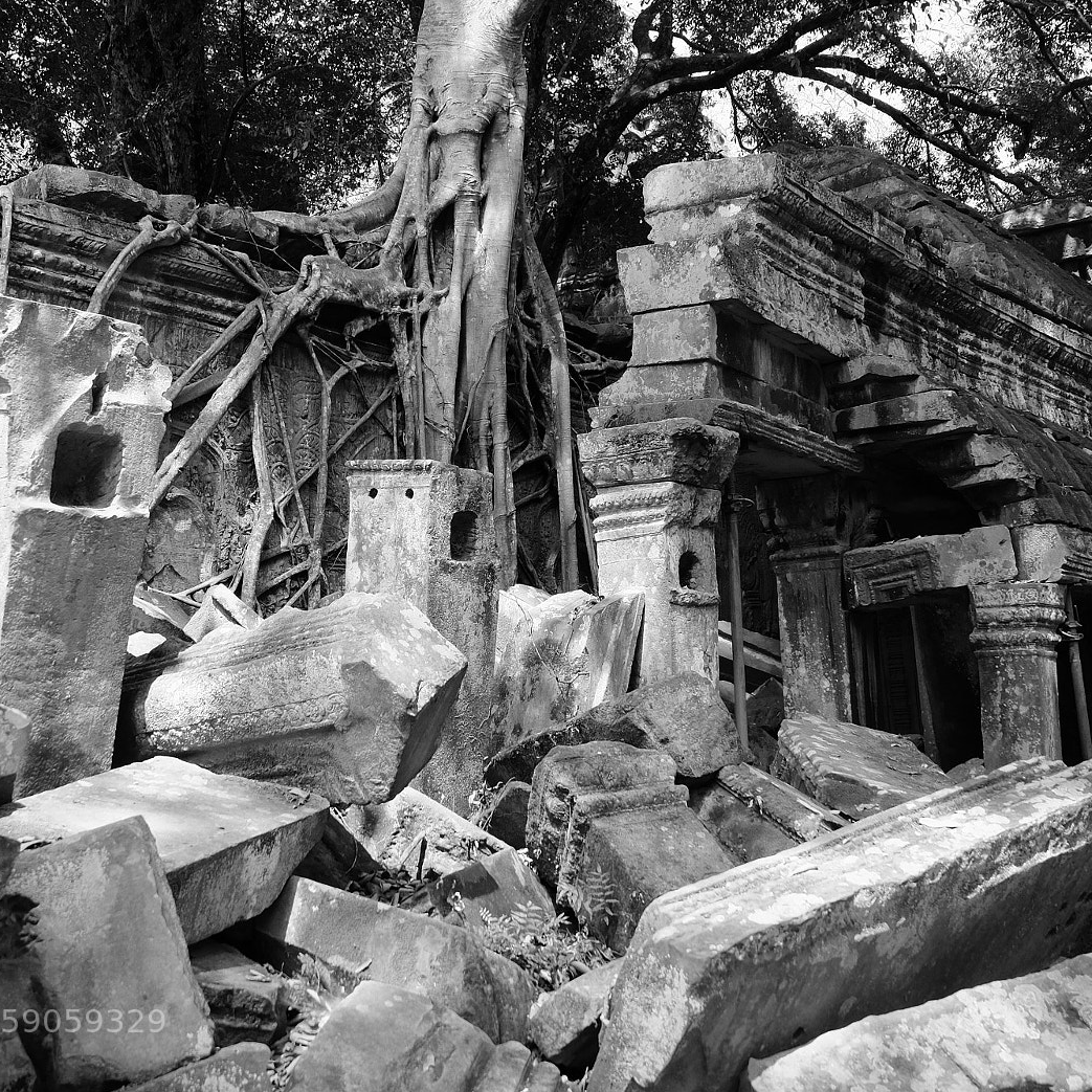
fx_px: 1535
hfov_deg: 39.1
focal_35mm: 43
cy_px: 545
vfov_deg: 39.2
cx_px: 455
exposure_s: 1/170
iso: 400
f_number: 5
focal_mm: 22.2
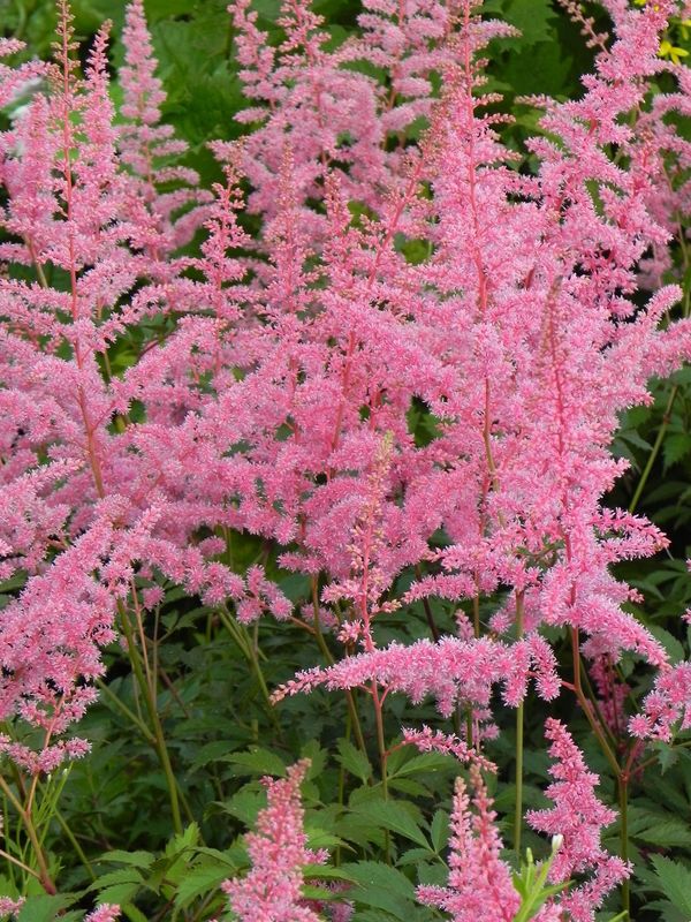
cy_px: 461
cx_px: 346
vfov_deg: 13.7
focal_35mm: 144
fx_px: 3833
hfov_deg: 10.3
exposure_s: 1/125
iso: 160
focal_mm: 25.7
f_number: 5
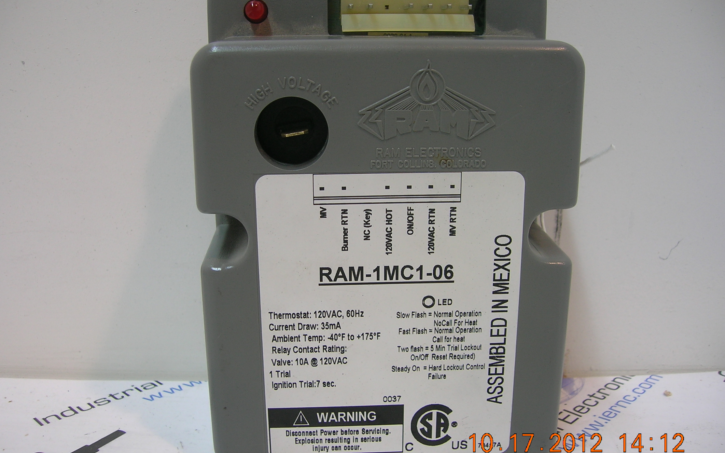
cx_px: 360
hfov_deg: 52.7
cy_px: 223
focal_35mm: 37
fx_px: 731
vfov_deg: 34.4
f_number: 2.9
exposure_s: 1/4.6
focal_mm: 5.7
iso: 50
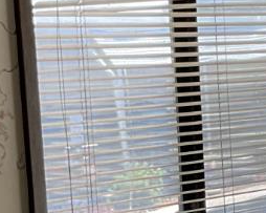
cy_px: 266
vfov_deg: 9.1
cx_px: 161
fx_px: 1314
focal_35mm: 167
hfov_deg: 11.6
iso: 20
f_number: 1.8
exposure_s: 1/120
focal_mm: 3
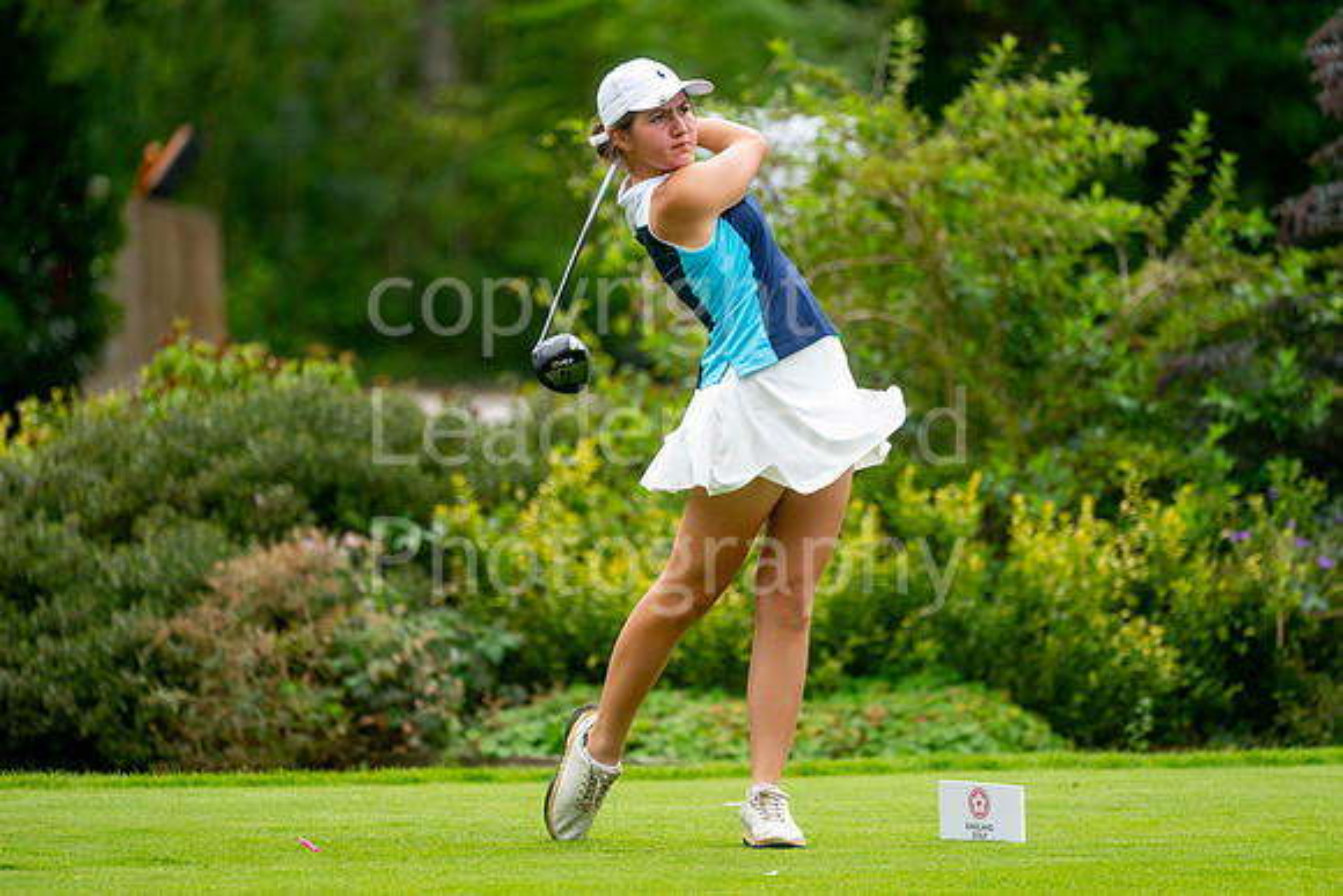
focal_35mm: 300
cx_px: 672
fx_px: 11194
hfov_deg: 6.9
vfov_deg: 4.6
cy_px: 448
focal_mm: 300
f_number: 4
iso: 320
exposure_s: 1/1600
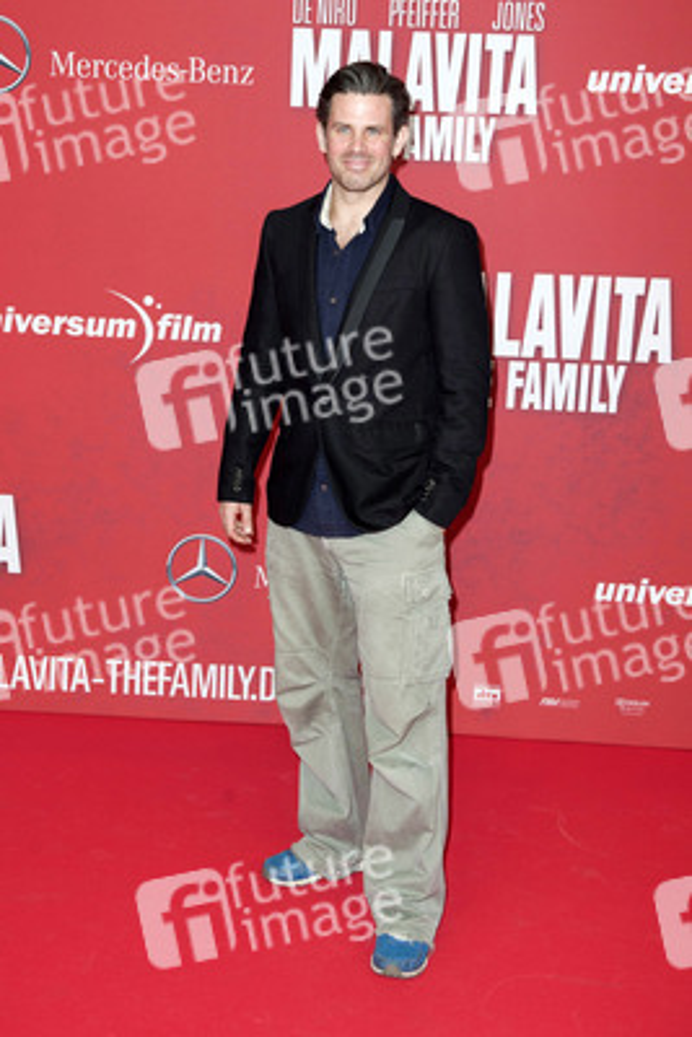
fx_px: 1383
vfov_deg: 41.1
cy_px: 518
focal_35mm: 48
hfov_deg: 28.1
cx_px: 346
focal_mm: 48
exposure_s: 1/250
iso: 800
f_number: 5.6
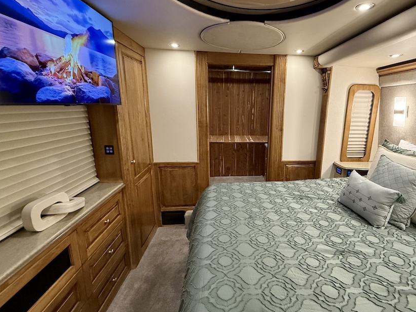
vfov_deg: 74.7
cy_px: 148
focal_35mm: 17
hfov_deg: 89.9
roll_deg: -0.9
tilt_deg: -11.4
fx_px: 204
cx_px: 249
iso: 500
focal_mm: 2.22
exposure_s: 1/60
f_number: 2.2
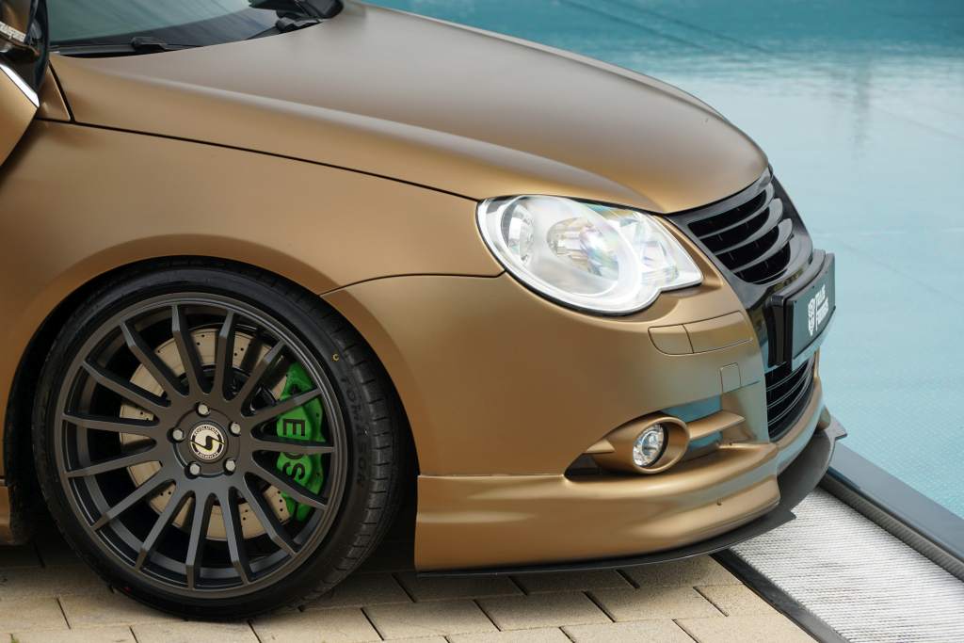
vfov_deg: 12.2
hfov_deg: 18.2
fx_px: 3013
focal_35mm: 112
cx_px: 482
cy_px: 322
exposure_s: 1/160
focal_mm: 75
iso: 100
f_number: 5.6
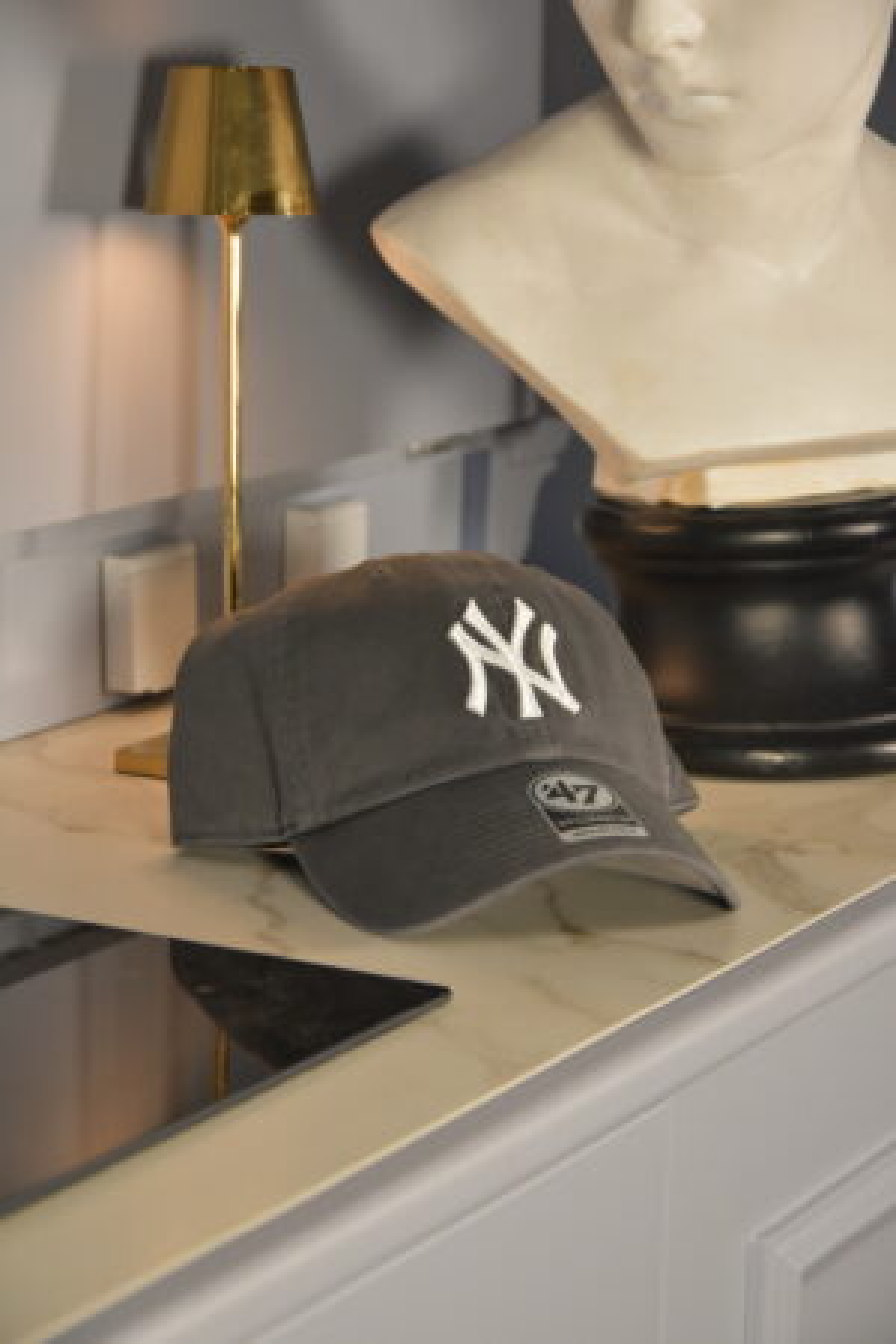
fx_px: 3920
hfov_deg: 13.0
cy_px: 672
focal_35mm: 105
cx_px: 448
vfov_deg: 19.5
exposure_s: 1/80
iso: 1600
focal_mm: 70
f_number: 5.3
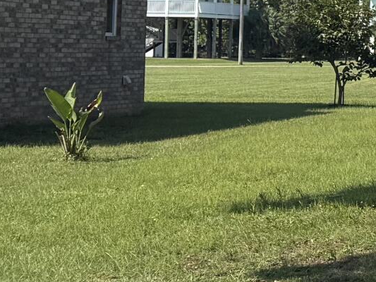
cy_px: -3
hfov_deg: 11.8
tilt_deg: +2.6
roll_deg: -0.8
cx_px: 908
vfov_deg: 10.9
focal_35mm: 135
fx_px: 1467
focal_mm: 6.76
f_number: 1.78
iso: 80
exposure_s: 1/3425
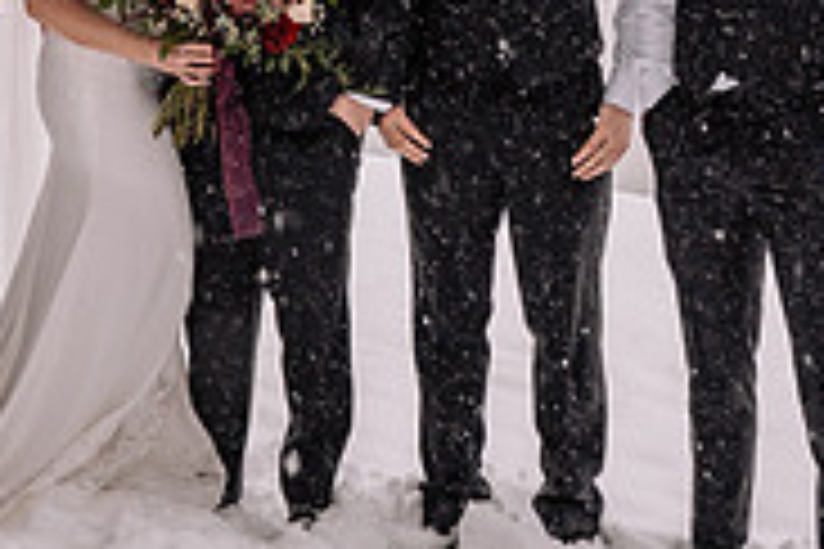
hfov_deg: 17.6
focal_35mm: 116
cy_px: -256
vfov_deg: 11.4
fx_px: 2655
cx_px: 273
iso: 1250
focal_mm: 35
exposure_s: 1/250
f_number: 5
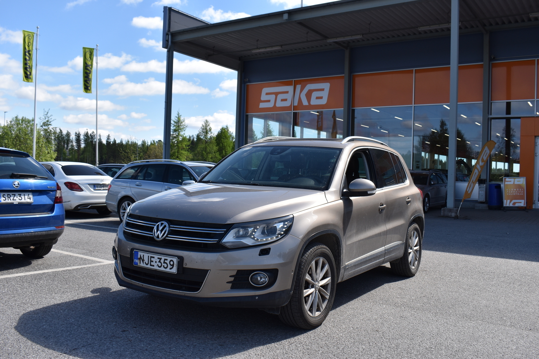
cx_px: 270
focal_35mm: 33
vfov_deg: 40.0
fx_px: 494
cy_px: 180
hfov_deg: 57.2
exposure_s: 1/750
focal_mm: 22
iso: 200
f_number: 8
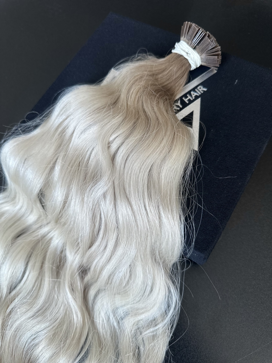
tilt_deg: -70.1
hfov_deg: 56.8
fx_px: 251
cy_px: 182
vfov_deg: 71.6
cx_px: 136
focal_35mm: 24
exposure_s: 1/362
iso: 80
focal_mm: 6.86
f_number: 1.78
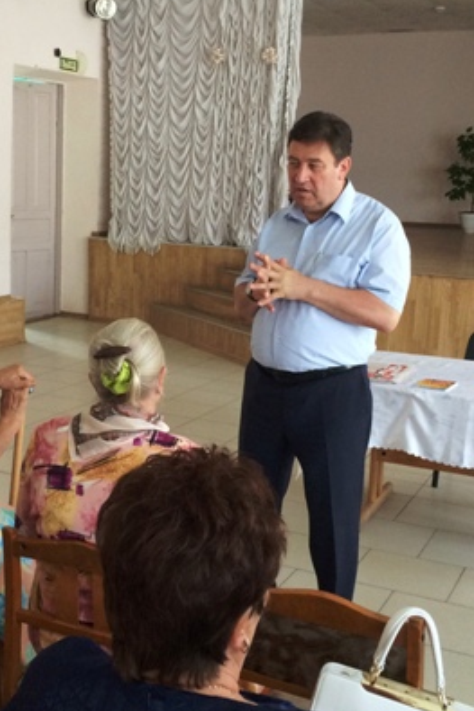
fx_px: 967
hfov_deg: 27.4
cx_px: 159
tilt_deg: -10.3
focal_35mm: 49
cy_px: 334
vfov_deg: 40.3
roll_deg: -1.8
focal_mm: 4.15
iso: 80
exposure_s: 1/33
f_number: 2.2
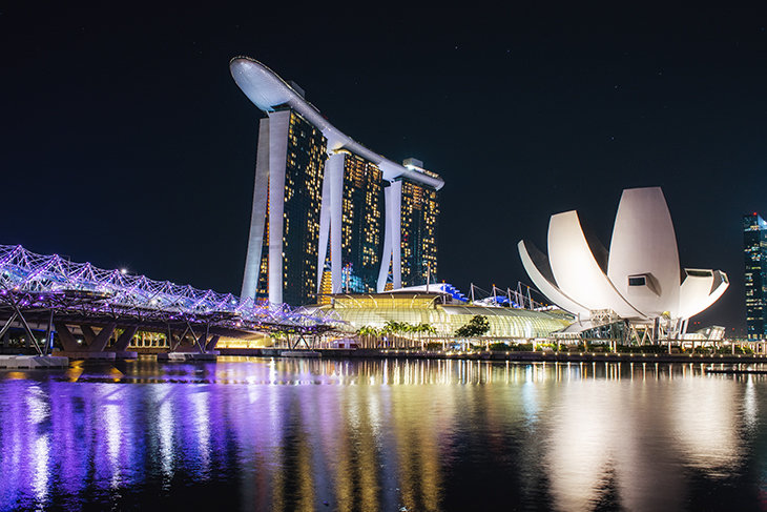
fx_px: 597
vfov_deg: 46.4
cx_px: 384
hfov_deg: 65.5
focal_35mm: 28
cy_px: 256
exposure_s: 1.3
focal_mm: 28
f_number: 8
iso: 400
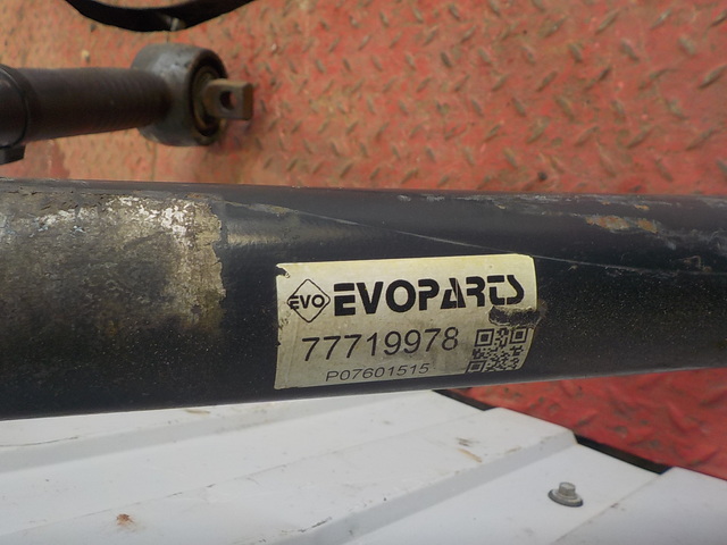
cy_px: 272
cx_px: 364
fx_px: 630
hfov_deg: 60.0
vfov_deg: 46.8
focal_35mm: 30
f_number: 3.3
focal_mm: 4.1
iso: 140
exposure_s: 1/30
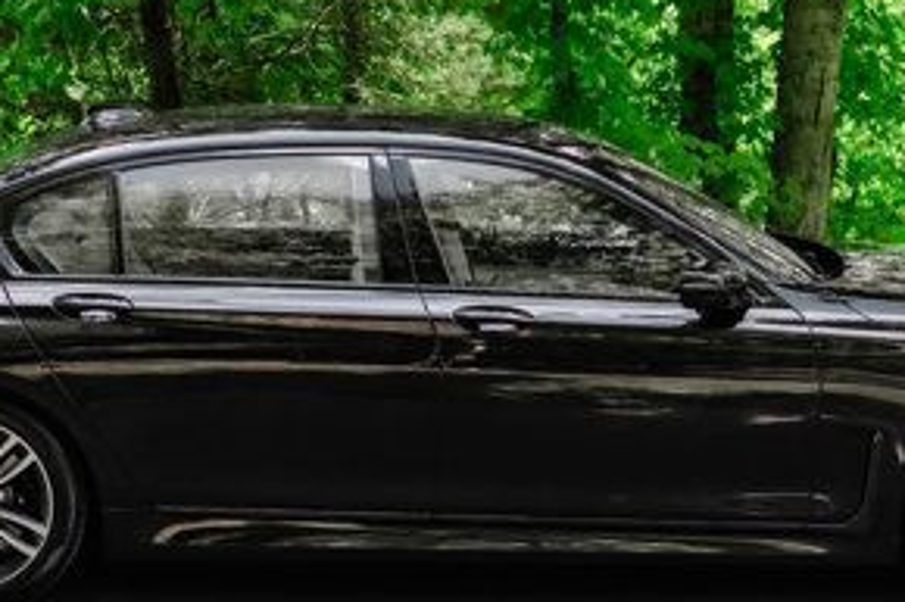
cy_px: 368
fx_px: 2563
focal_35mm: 102
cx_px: 484
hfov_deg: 20.0
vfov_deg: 13.4
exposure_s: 1/1000
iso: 800
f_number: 4.5
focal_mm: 30
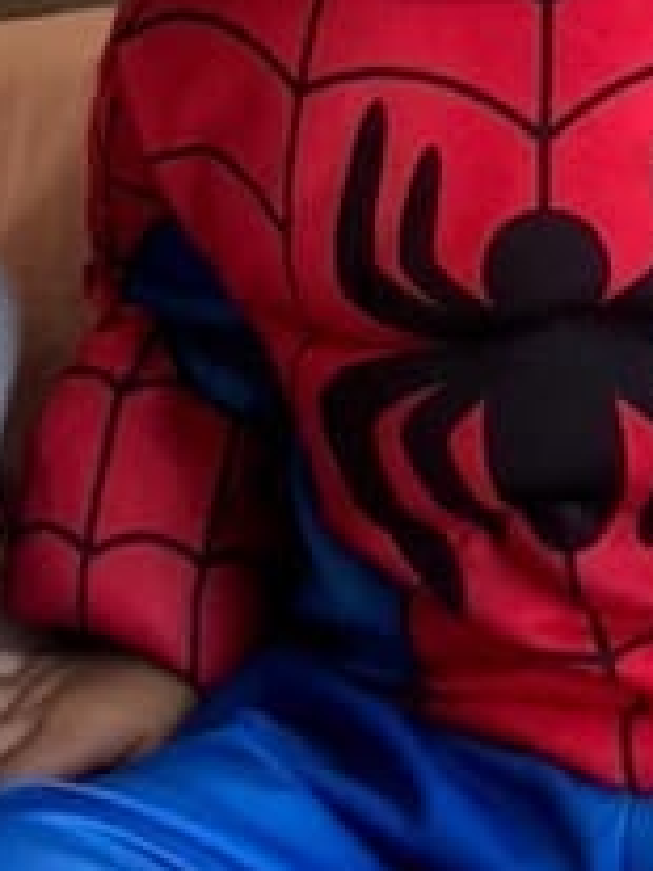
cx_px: 314
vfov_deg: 19.2
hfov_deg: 14.9
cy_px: -38
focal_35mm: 99
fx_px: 2493
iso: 160
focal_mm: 2.87
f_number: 2.2
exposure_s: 1/60
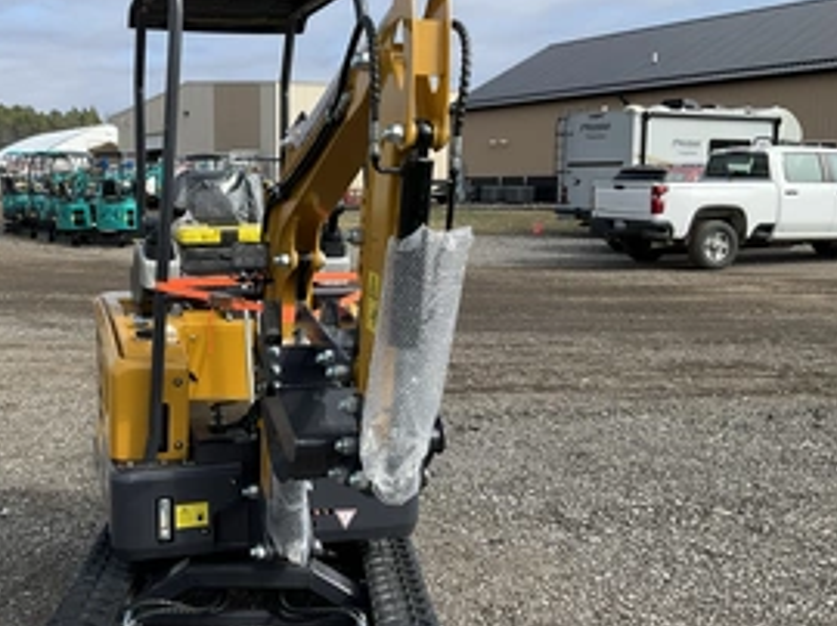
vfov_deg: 33.5
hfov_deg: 43.2
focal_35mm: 43
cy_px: 310
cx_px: 276
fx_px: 1039
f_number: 1.8
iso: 25
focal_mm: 3
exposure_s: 1/1377
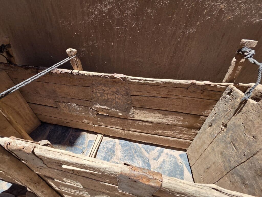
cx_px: 131
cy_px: 98
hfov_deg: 106.2
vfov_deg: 89.9
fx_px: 98
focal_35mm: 13
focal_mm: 2.2
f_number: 1.9
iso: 40
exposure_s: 1/1019
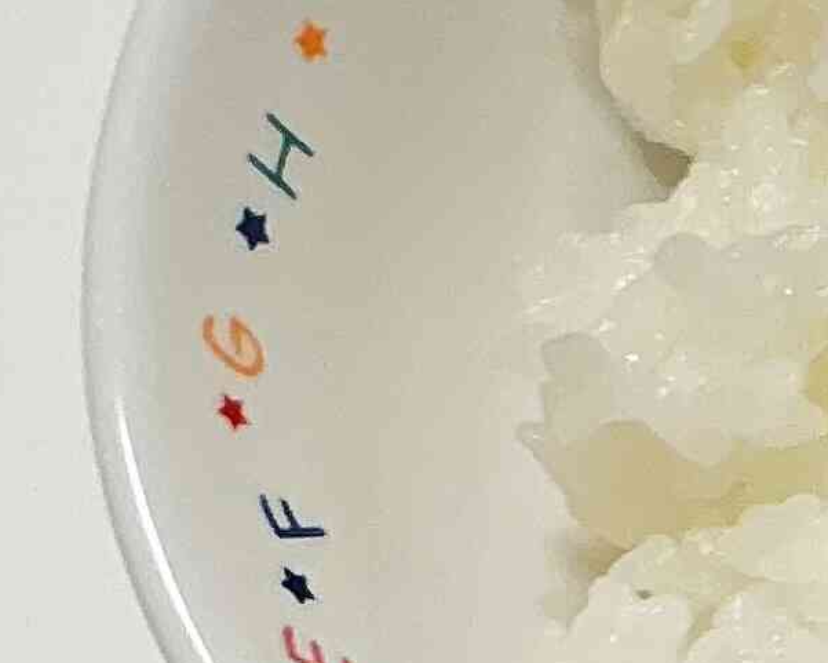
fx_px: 4657
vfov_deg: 8.0
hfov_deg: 8.4
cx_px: 2550
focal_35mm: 190
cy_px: -387
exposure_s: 1/60
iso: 50
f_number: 1.8
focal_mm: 3
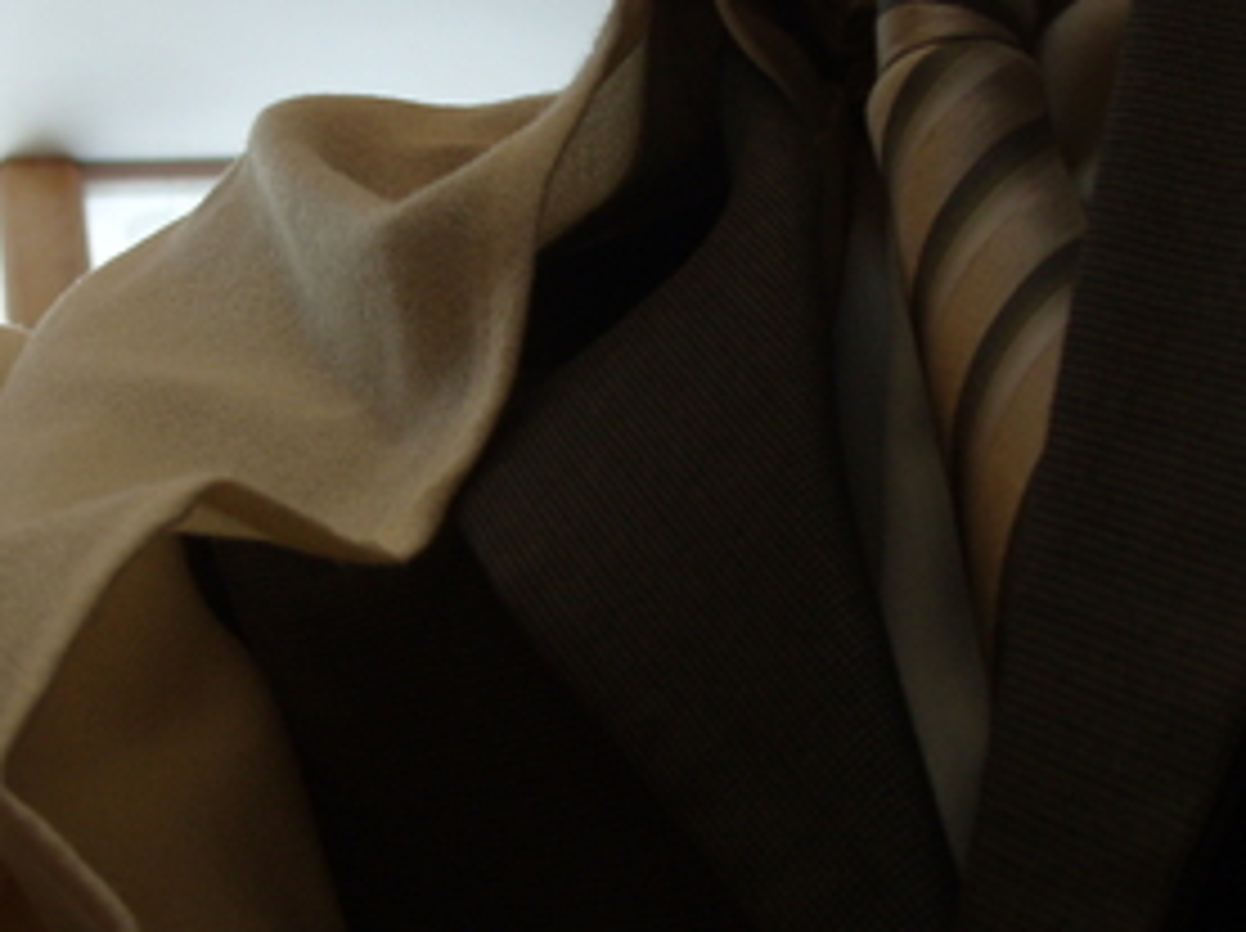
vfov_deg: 18.2
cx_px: 391
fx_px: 2912
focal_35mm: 81
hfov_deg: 24.0
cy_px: 414
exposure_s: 1/90
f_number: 3.1
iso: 80
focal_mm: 7.8
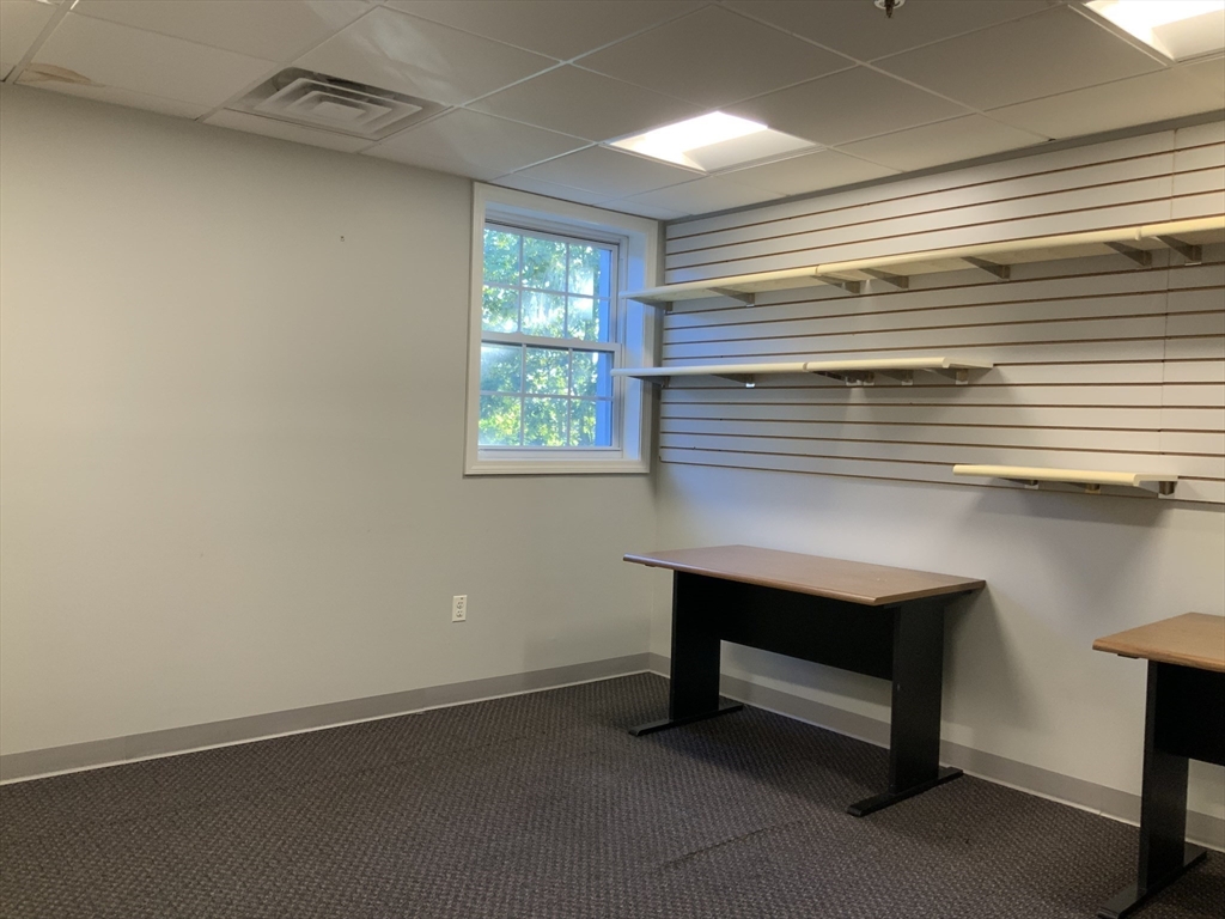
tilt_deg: -2.3
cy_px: 460
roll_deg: -1.4
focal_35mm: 29
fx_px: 1026
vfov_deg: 48.2
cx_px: 612
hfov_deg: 61.7
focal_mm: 3
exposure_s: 1/60
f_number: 1.8
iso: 50
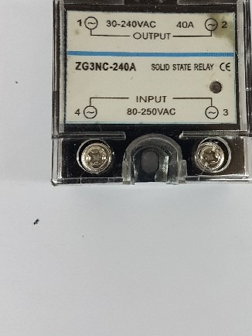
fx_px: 446
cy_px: 111
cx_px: 161
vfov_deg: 40.7
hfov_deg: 31.4
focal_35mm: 46
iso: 64
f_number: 1.7
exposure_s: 1/100
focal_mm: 4.2
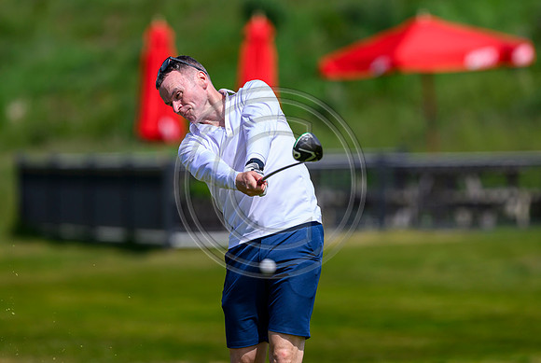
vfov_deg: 2.7
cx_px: 245
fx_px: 7701
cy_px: 136
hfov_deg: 4.0
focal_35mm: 512
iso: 500
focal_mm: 400
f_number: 4.5
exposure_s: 1/5000
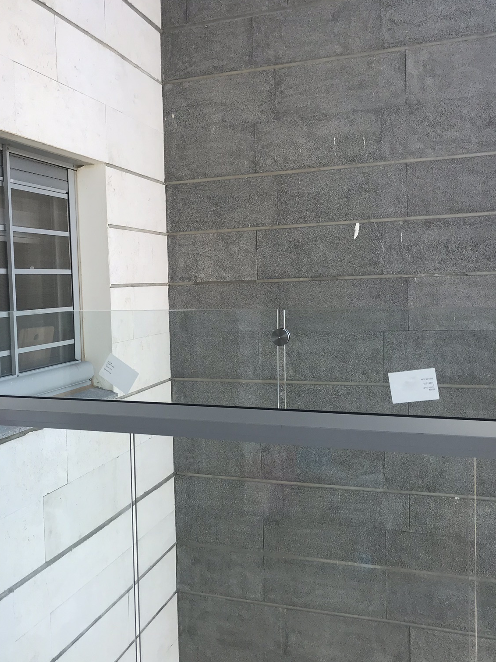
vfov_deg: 49.0
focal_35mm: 38
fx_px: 726
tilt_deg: -2.7
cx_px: 155
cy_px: 333
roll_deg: +2.1
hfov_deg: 37.2
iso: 20
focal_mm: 3.99
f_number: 1.8
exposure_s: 1/742
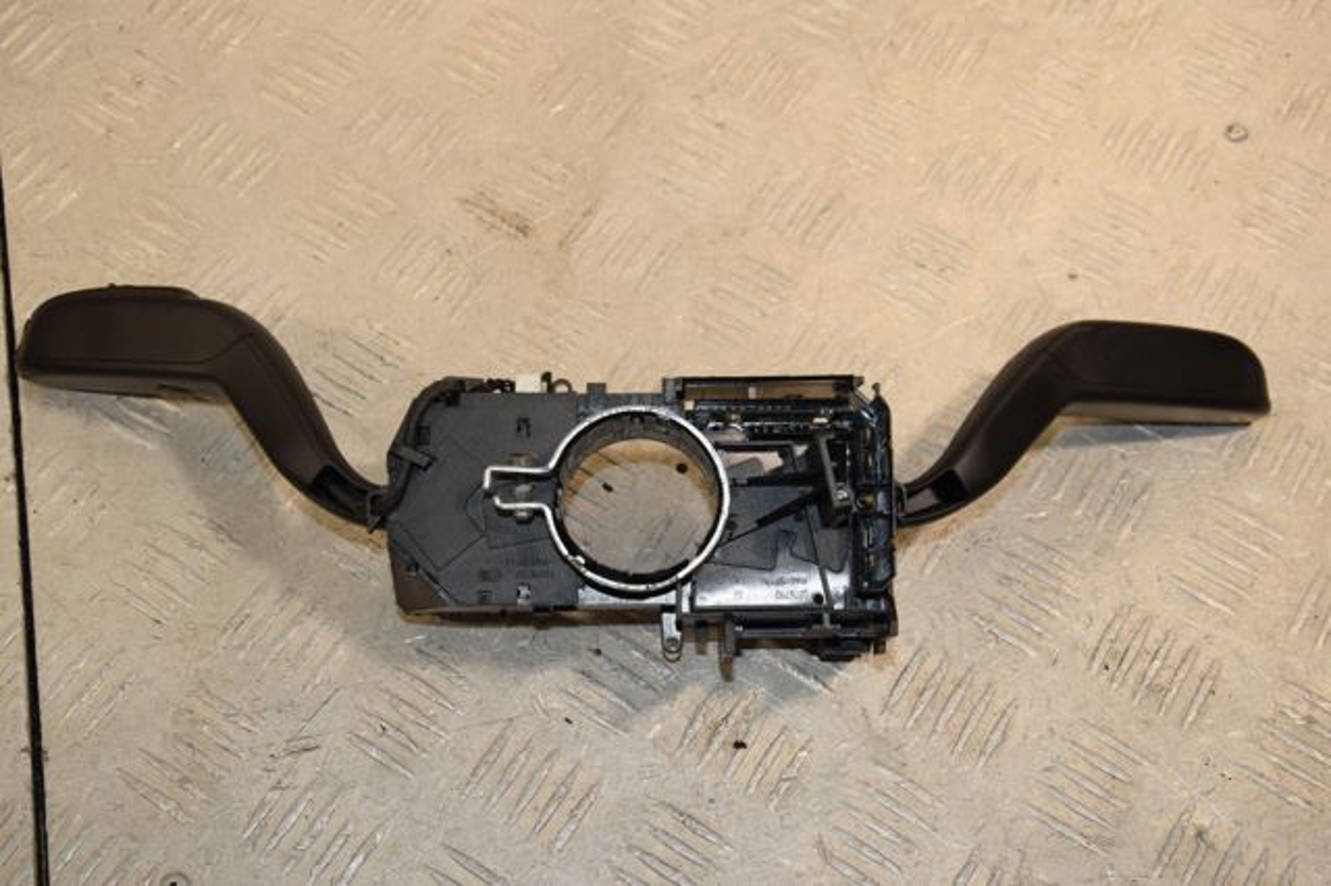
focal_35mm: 52
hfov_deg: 37.9
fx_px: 1940
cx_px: 666
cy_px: 443
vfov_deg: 25.7
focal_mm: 35
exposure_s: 1/200
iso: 800
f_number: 8
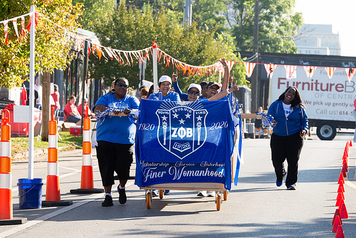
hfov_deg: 12.9
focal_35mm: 159
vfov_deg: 8.6
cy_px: 114
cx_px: 171
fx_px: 1573
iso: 200
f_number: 7.1
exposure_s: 1/250
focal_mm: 140
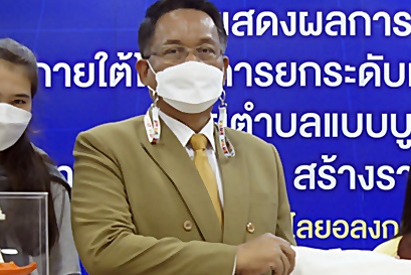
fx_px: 1464
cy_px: 222
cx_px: 341
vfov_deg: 10.7
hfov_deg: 15.8
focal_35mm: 128
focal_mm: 35
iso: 1600
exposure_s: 1/125
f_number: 4.5
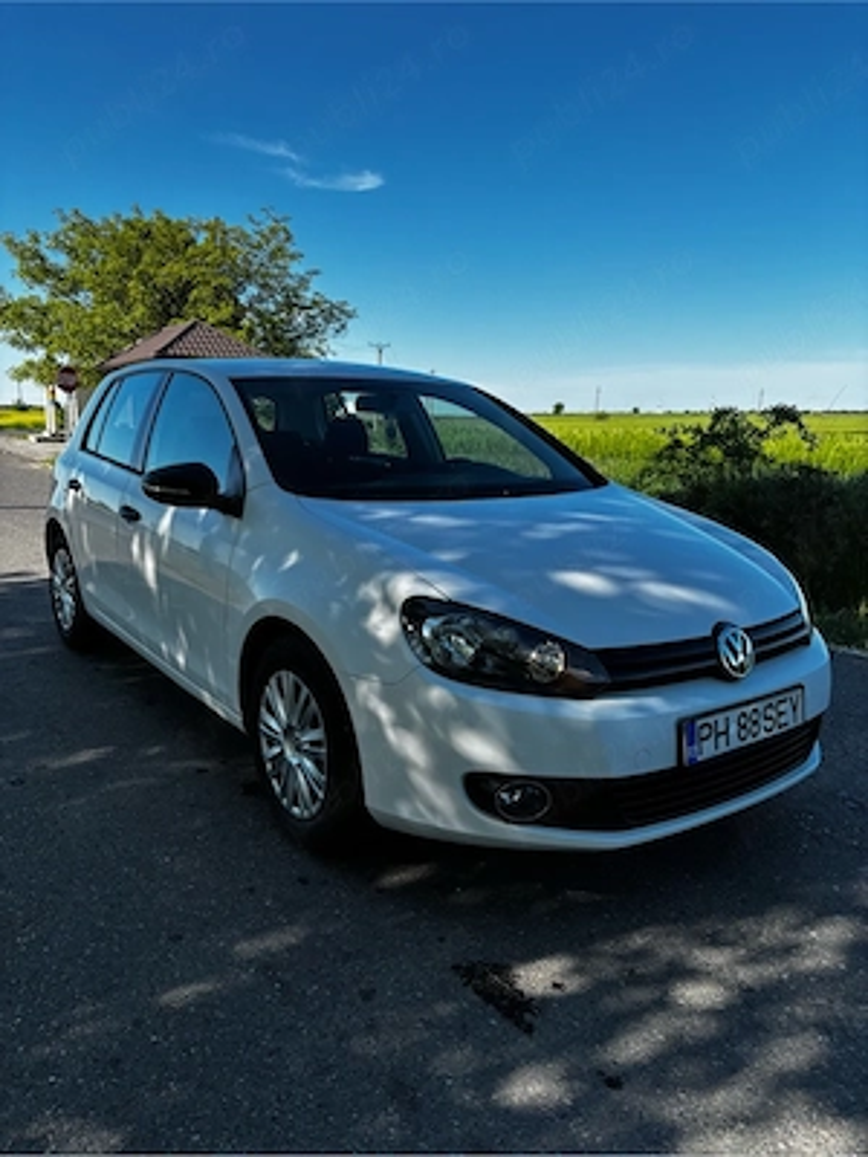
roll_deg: -1.2
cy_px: 578
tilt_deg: -11.5
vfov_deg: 67.3
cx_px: 434
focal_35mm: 26
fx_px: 869
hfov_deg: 53.1
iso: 50
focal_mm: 5.96
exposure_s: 1/1783
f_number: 1.6
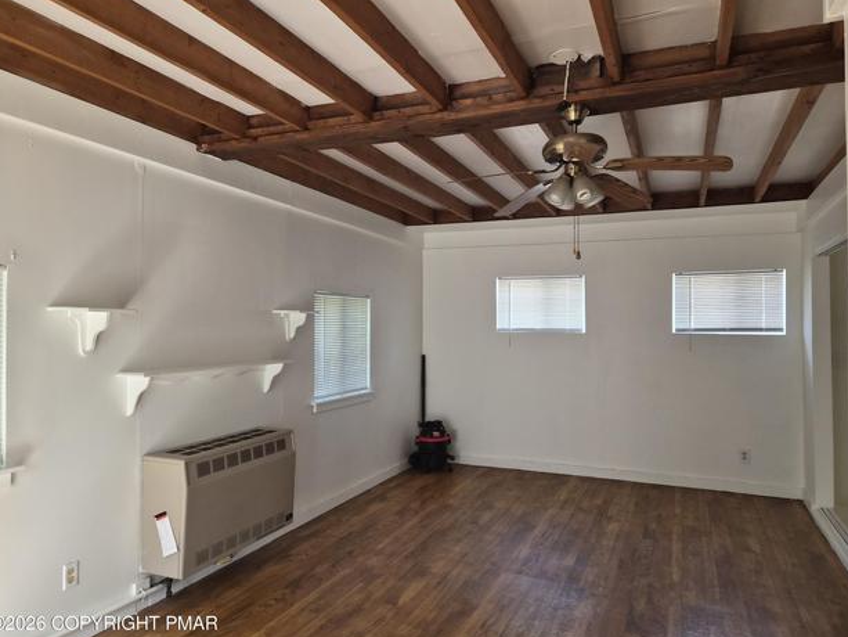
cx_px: 432
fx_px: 588
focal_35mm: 24
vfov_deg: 56.8
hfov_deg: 71.6
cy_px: 321
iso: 320
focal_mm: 5.4
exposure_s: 1/120
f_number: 1.8
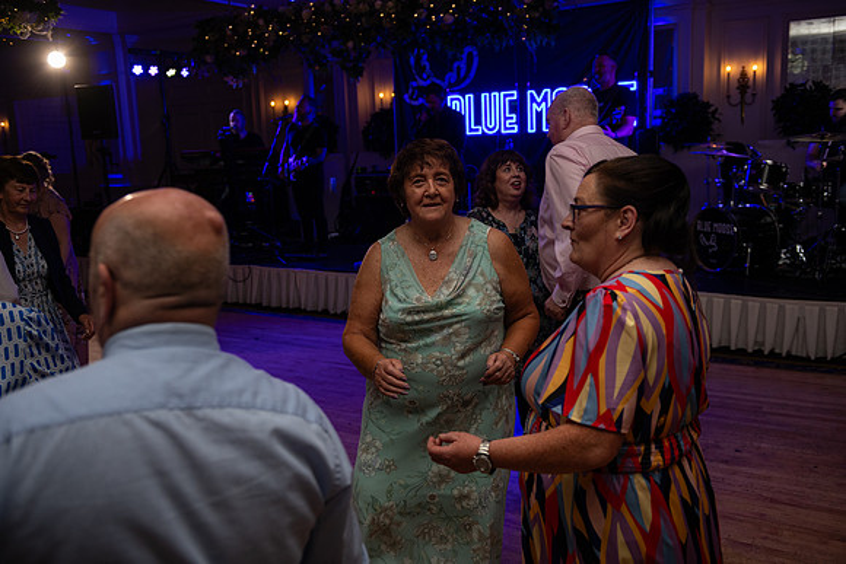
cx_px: 423
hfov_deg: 58.7
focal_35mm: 32
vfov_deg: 41.1
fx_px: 752
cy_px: 282
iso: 500
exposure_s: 1/160
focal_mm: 32
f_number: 3.5
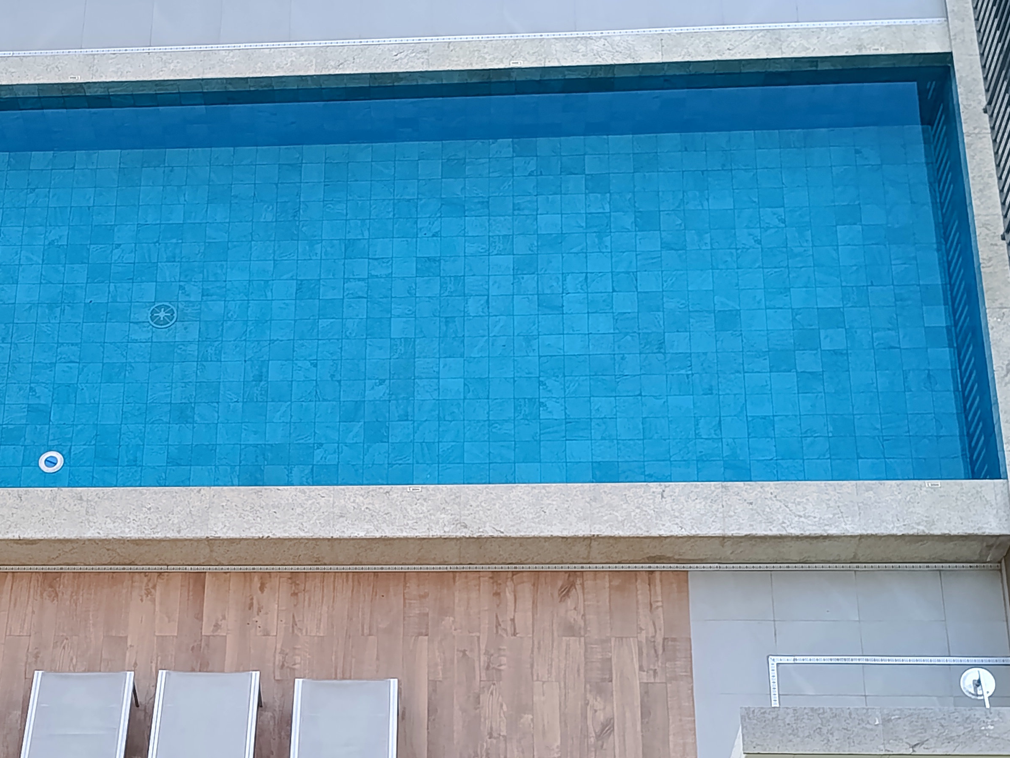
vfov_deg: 21.0
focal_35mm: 69
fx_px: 2013
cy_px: 626
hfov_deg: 27.5
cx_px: 173
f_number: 1.5
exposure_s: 1/121
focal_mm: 4.94
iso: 57
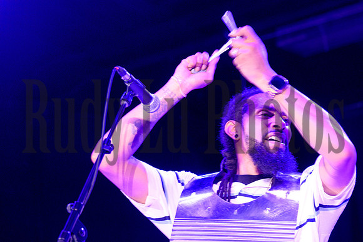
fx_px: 1713
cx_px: 182
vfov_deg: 8.1
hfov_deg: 12.1
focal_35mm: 170
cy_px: 121
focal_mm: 170
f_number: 6.3
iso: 6400
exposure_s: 1/80
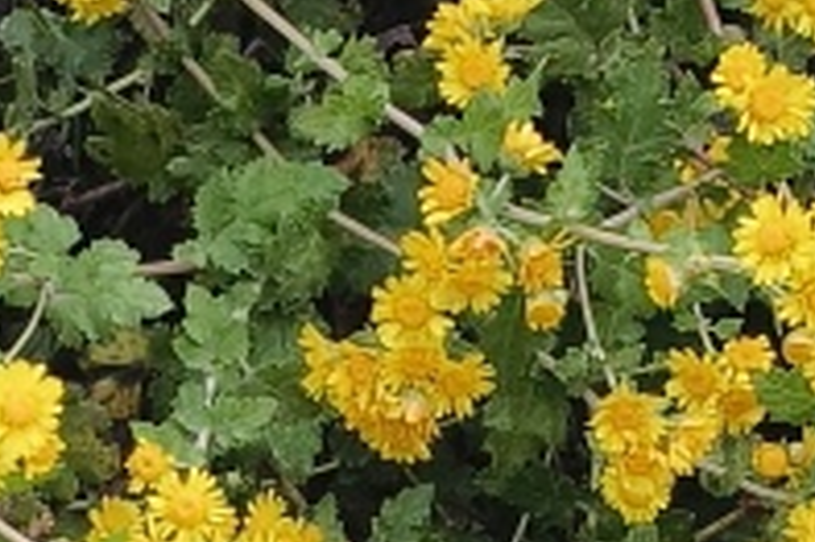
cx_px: 356
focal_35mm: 248
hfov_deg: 8.3
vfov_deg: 5.5
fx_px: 5610
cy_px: 896
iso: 293
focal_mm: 4.84
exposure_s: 1/100
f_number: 1.79
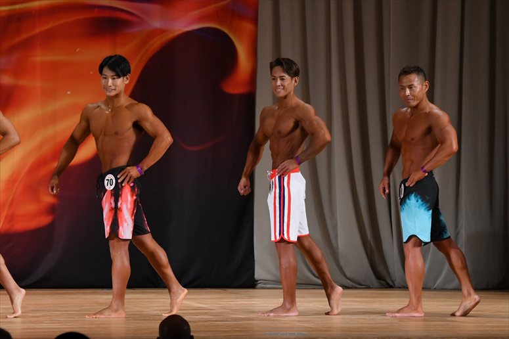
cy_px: 170
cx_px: 254
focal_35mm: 225
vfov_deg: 6.1
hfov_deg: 9.2
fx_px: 3180
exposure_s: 1/400
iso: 3200
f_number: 5.6
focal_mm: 150
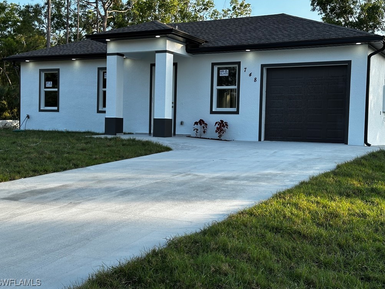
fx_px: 545
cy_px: 143
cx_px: 190
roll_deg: -1.3
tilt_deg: -1.3
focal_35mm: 49
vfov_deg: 29.7
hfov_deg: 38.9
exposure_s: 1/919
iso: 64
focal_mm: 6.86
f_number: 1.78
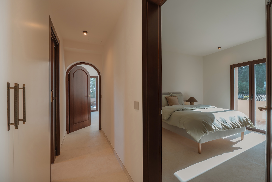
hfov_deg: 95.0
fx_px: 125
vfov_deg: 72.1
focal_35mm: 16
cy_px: 91
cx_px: 136
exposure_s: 1/3
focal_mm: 16.5
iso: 80
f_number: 14
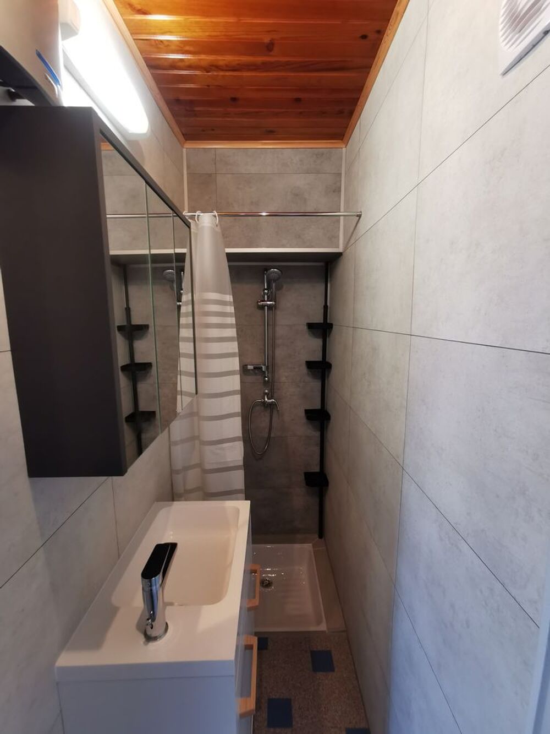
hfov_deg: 78.1
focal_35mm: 16
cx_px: 275
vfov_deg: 94.5
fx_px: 339
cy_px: 367
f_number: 2.2
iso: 250
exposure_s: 1/33.3
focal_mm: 2.35
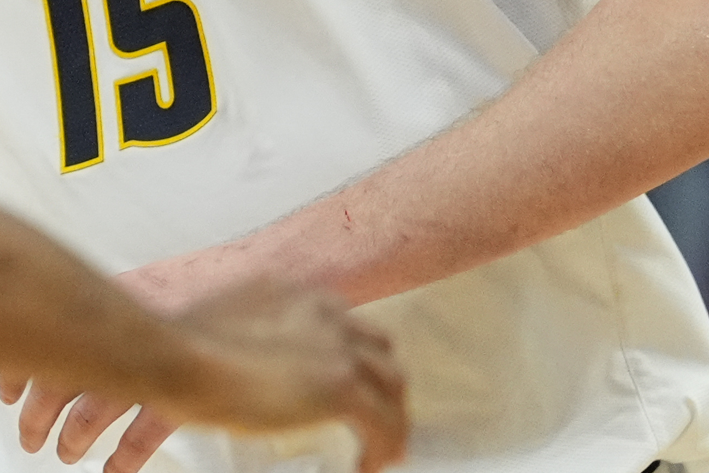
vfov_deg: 1.5
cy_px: -202
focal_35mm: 925
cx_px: -269
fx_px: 18218
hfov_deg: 2.2
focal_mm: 200
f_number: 2.8
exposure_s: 1/2000
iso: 5000
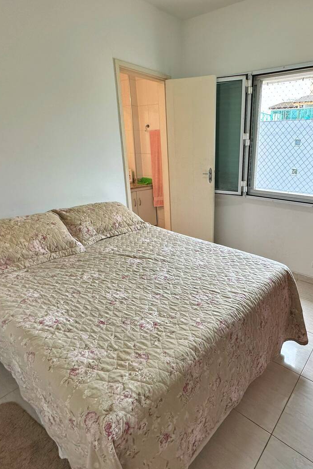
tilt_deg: -18.7
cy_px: 234
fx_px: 261
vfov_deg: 84.0
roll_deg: -1.3
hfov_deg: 60.0
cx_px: 217
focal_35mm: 20
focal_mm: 2.22
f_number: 2.2
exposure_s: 1/120
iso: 160
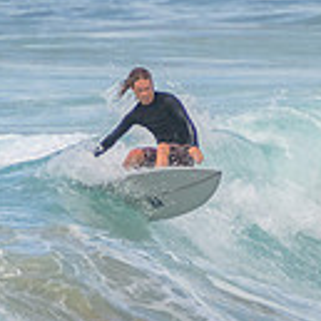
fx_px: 21990
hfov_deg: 0.8
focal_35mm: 2096
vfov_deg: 0.8
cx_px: 126
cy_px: 233
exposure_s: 1/2000
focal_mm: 400
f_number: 5.6
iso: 280
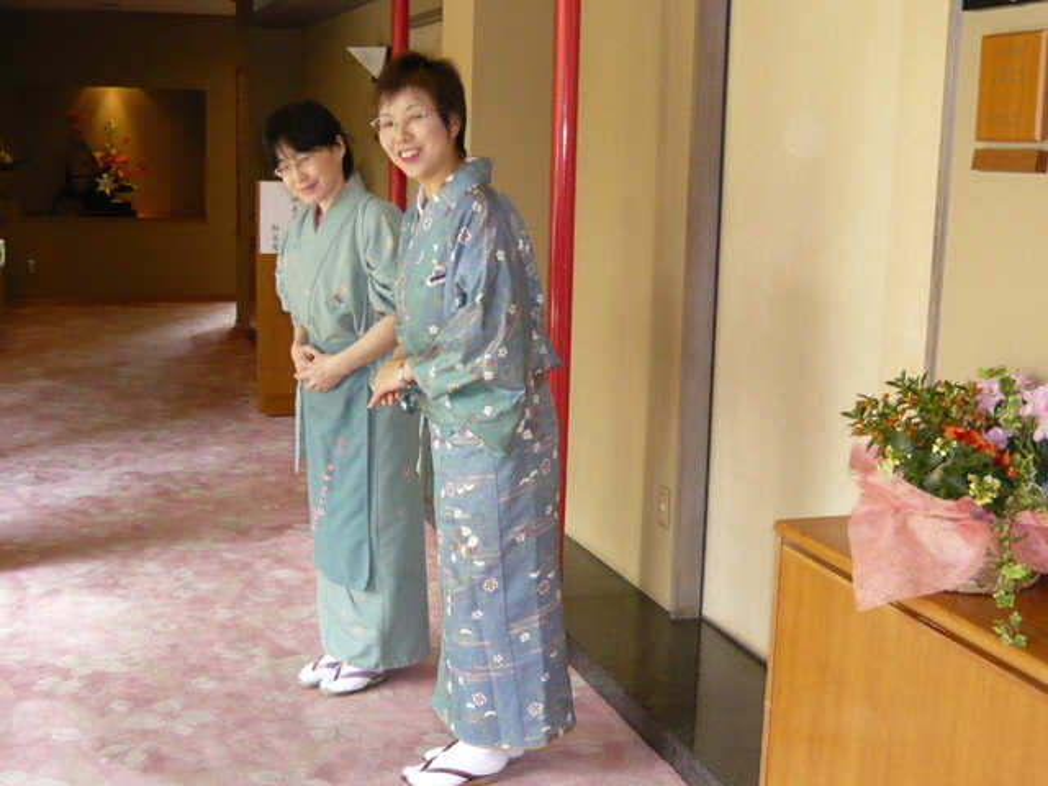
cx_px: 524
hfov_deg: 39.7
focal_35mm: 48
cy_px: 393
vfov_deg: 30.3
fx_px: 1453
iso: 200
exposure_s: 1/30
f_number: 3
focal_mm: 5.2
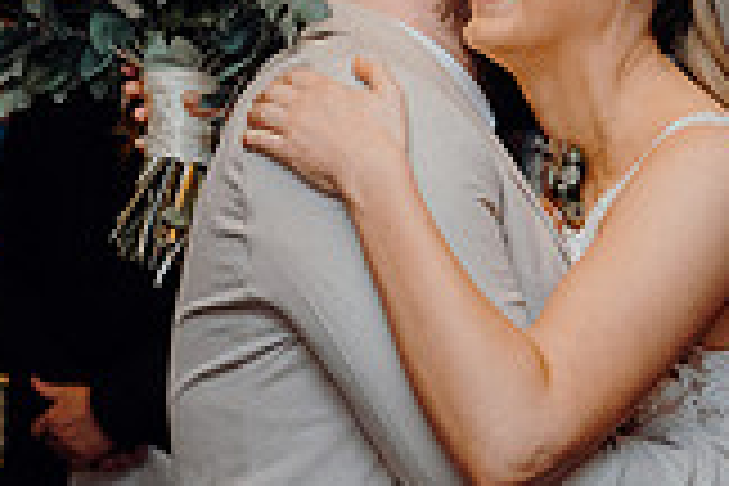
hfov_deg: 11.7
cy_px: 340
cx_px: 626
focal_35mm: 175
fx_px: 3543
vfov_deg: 7.8
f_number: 3.5
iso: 2500
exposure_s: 1/200
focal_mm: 49
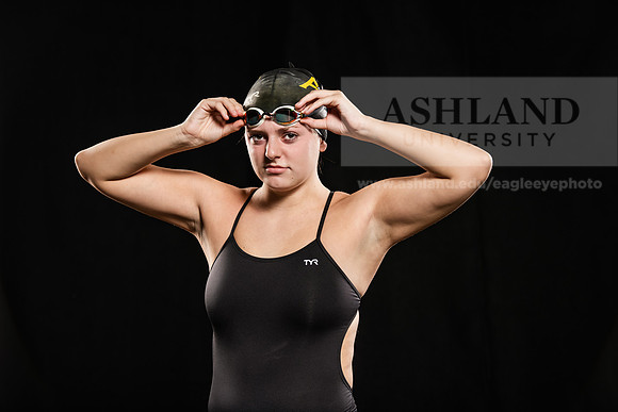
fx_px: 1923
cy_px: 206
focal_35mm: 112
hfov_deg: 18.3
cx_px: 309
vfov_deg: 12.2
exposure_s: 1/250
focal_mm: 112
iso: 400
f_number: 6.3
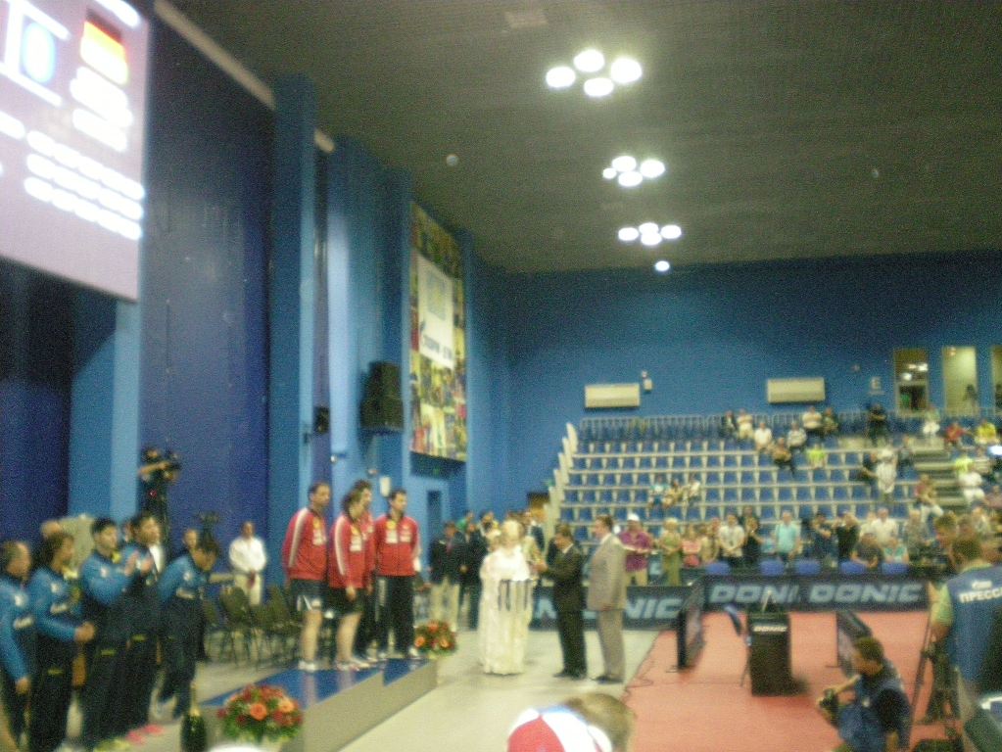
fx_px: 1100
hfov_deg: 49.0
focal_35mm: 38
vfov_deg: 37.7
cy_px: 376
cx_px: 501
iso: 800
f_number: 3.1
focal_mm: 6.3
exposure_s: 1/60
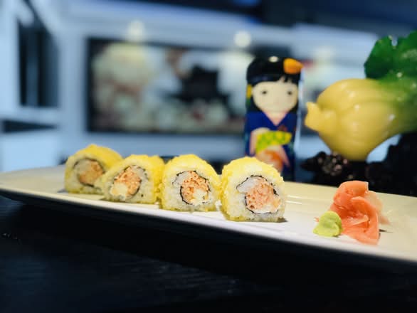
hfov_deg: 71.6
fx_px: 289
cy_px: 156
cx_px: 208
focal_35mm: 24
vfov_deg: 56.9
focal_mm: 6.76
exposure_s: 1/120
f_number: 1.78
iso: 80
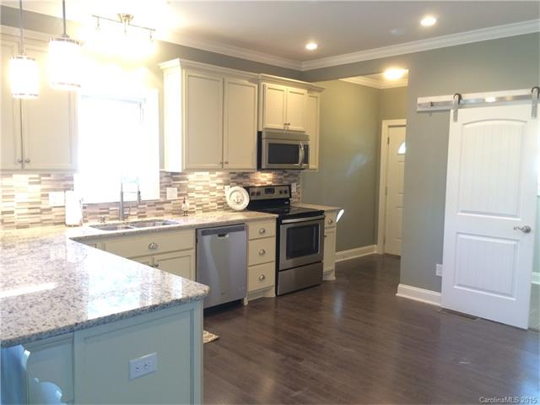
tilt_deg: -3.4
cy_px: 202
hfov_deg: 61.7
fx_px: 452
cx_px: 270
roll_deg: -0.9
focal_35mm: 29
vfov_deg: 48.2
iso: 125
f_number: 2.2
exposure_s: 1/30
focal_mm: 4.15
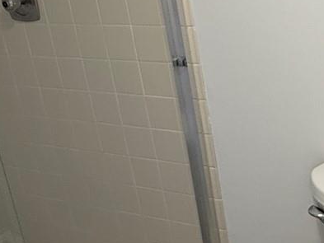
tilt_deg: -16.7
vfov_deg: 25.2
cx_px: 321
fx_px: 534
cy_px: 49
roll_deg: +4.6
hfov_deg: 31.4
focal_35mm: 57
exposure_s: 1/120
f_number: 2.2
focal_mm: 2.22
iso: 125
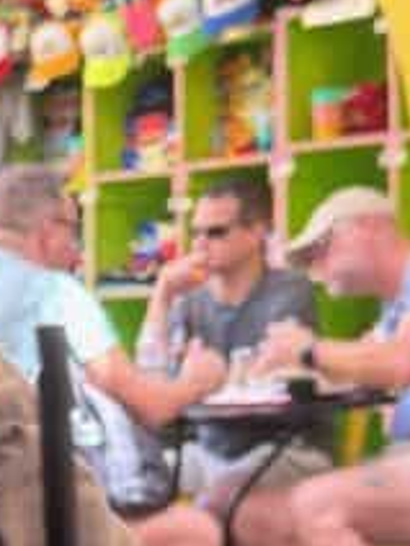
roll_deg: +3.1
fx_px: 1832
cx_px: -245
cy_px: 569
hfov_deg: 12.1
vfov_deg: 16.6
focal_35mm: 116
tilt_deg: -7.4
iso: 125
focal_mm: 6.76
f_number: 1.78
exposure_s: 1/120
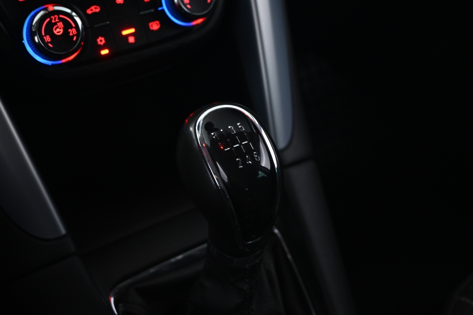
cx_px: 236
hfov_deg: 40.5
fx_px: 640
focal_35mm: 49
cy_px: 158
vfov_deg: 27.7
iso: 1000
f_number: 5
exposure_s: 1/4
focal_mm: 32.5
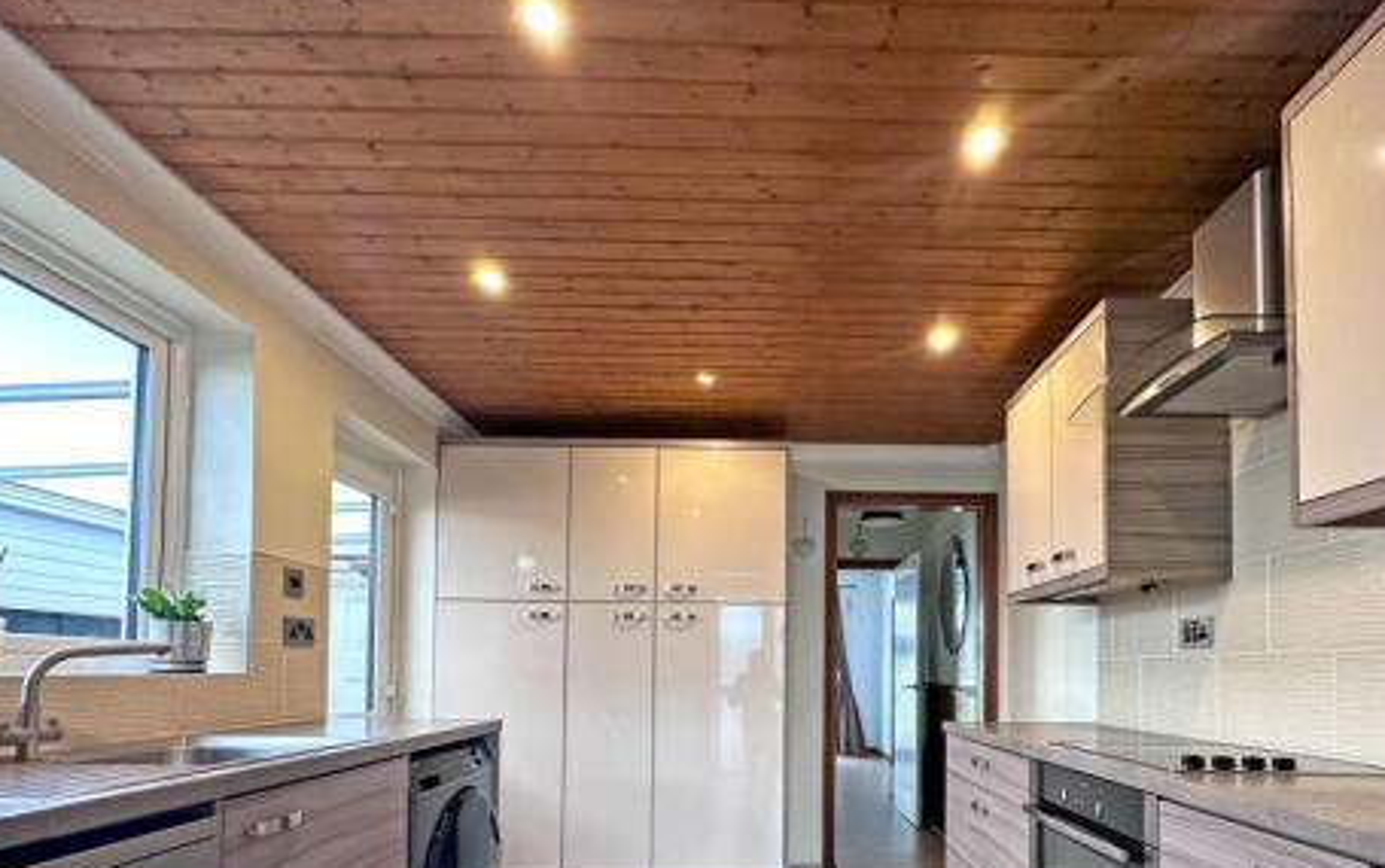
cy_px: 647
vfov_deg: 59.1
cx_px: 763
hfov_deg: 87.7
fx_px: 718
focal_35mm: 19
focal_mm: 2.22
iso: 250
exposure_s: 1/99
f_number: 2.2
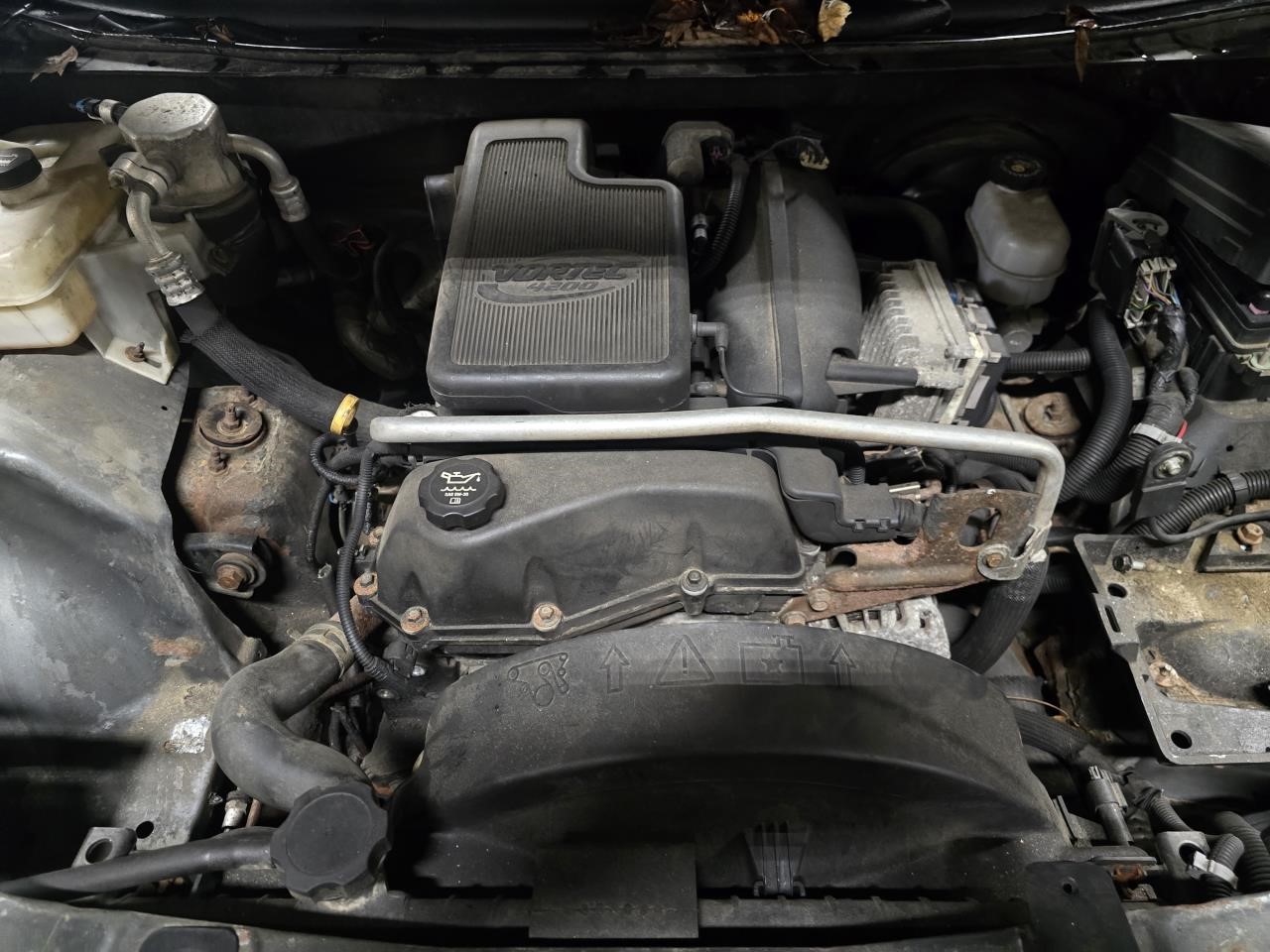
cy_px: 476
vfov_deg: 58.9
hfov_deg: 73.9
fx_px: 844
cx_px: 635
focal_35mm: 23
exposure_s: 1/60
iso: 1250
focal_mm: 6.3
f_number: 1.7
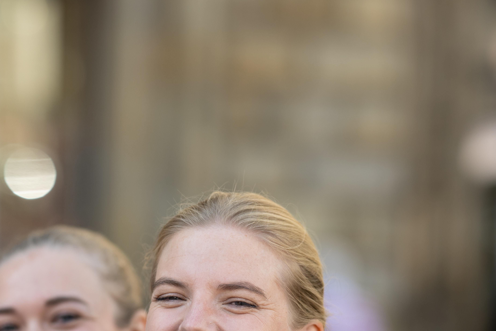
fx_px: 2631
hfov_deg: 10.7
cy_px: 334
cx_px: 101
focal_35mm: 191
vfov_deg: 7.2
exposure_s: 1/1250
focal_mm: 85
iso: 160
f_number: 1.8
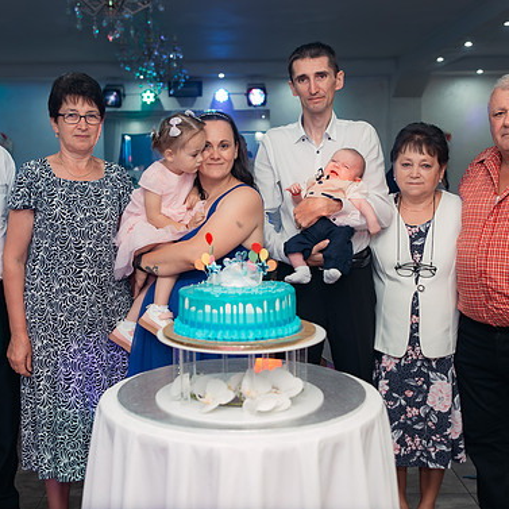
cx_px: 222
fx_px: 782
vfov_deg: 36.0
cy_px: 222
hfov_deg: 36.0
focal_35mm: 47
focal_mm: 32
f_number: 3.5
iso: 2000
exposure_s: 1/250
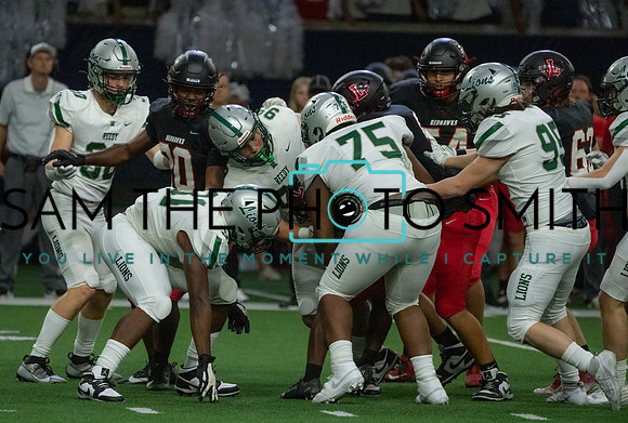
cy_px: 243
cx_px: 262
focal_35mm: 404
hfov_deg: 5.1
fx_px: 7066
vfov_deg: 3.4
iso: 12800
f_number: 5.6
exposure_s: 1/1250
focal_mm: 348
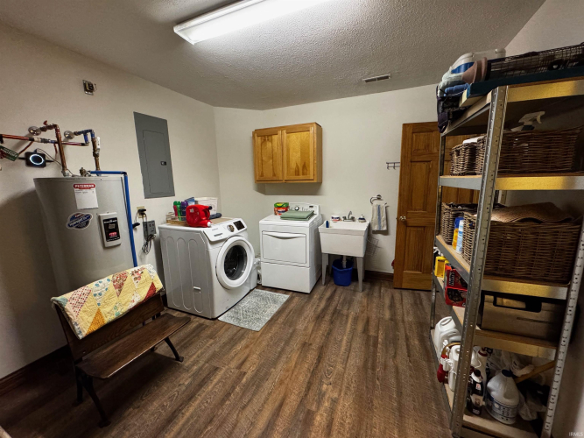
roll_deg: +1.3
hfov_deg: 102.1
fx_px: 236
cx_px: 292
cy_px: 219
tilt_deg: -9.6
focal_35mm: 14
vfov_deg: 85.7
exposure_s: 1/60
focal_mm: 2.22
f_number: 2.2
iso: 640
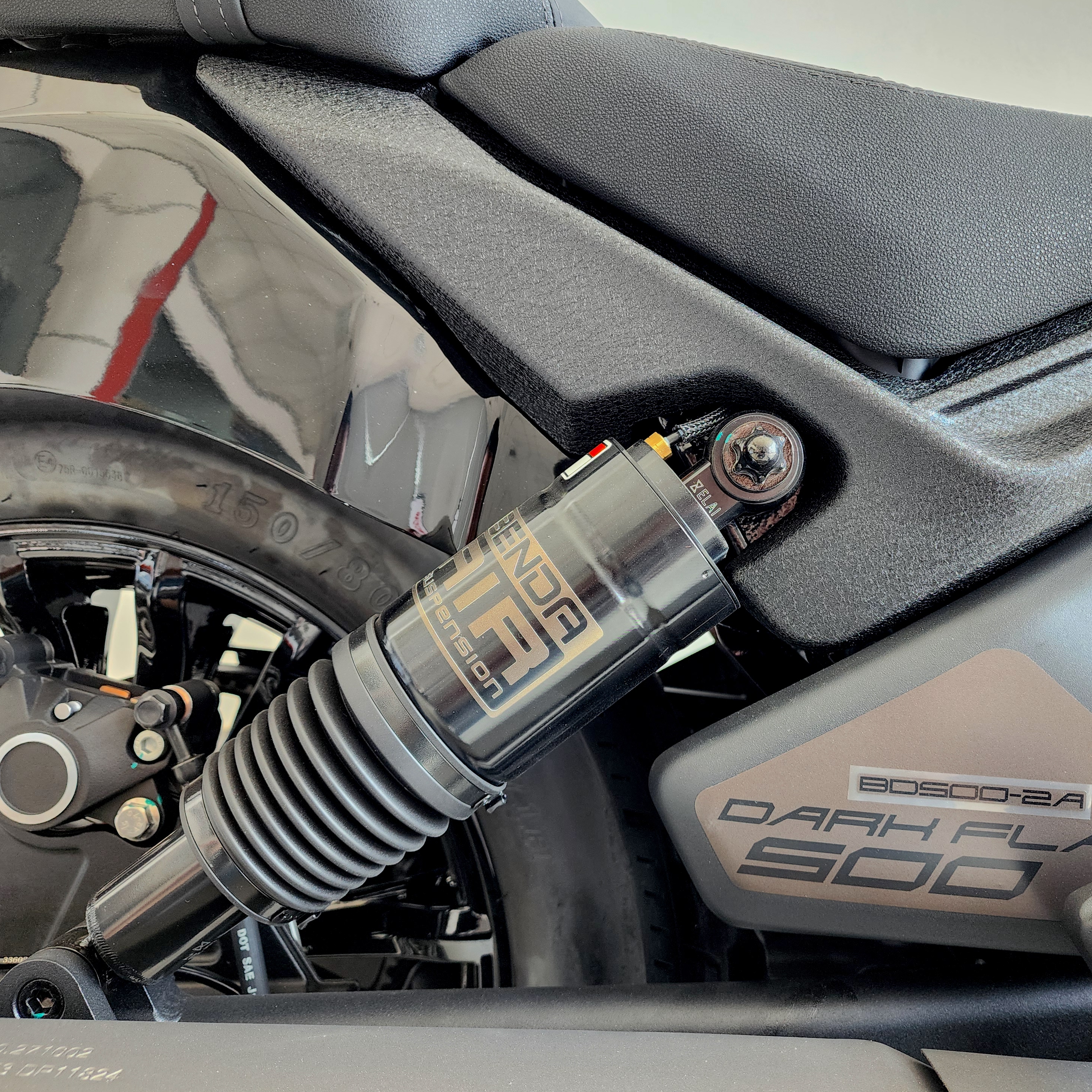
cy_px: 548
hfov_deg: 57.1
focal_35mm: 28
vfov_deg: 57.3
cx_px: 619
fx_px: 999
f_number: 1.8
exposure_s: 1/100
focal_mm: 6.4
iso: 160
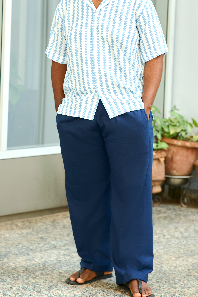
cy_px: 88
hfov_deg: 9.9
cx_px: 109
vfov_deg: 14.7
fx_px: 1147
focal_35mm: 139
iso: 320
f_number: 2.8
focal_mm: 85
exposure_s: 1/200
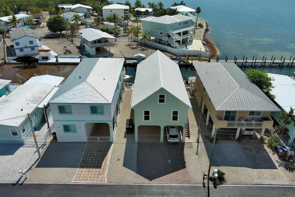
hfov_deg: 63.7
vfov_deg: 45.0
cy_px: 98
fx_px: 238
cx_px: 148
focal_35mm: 29
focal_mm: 10.57
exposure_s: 1/2833
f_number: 2.8
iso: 100
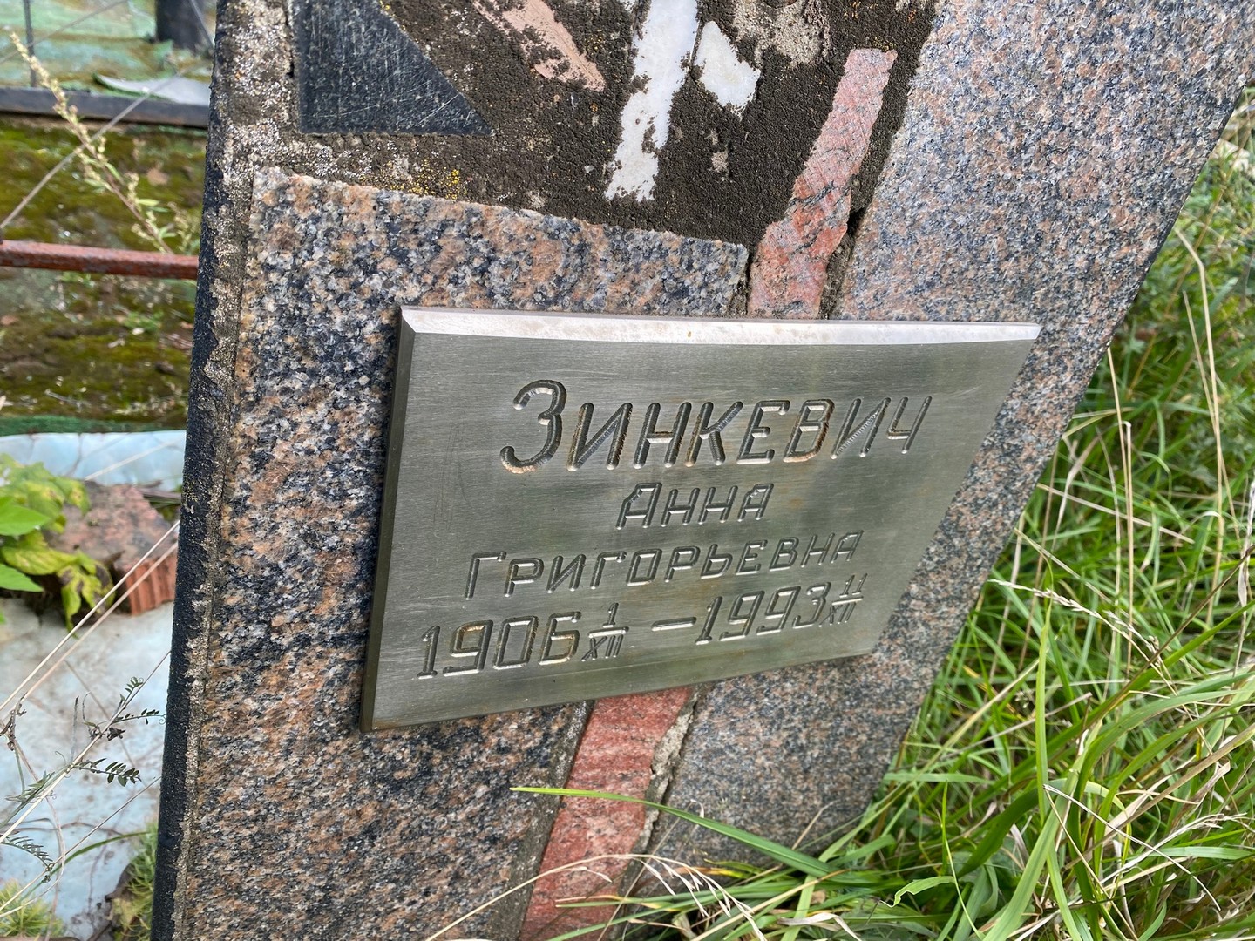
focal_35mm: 26
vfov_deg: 53.1
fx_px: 943
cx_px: 628
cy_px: 470
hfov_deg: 67.3
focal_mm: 4.25
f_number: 1.8
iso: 32
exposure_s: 1/360
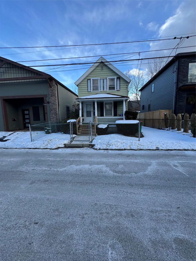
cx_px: 98
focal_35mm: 14
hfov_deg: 85.7
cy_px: 130
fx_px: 106
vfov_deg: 102.1
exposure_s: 1/399
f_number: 2.2
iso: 40
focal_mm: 2.22
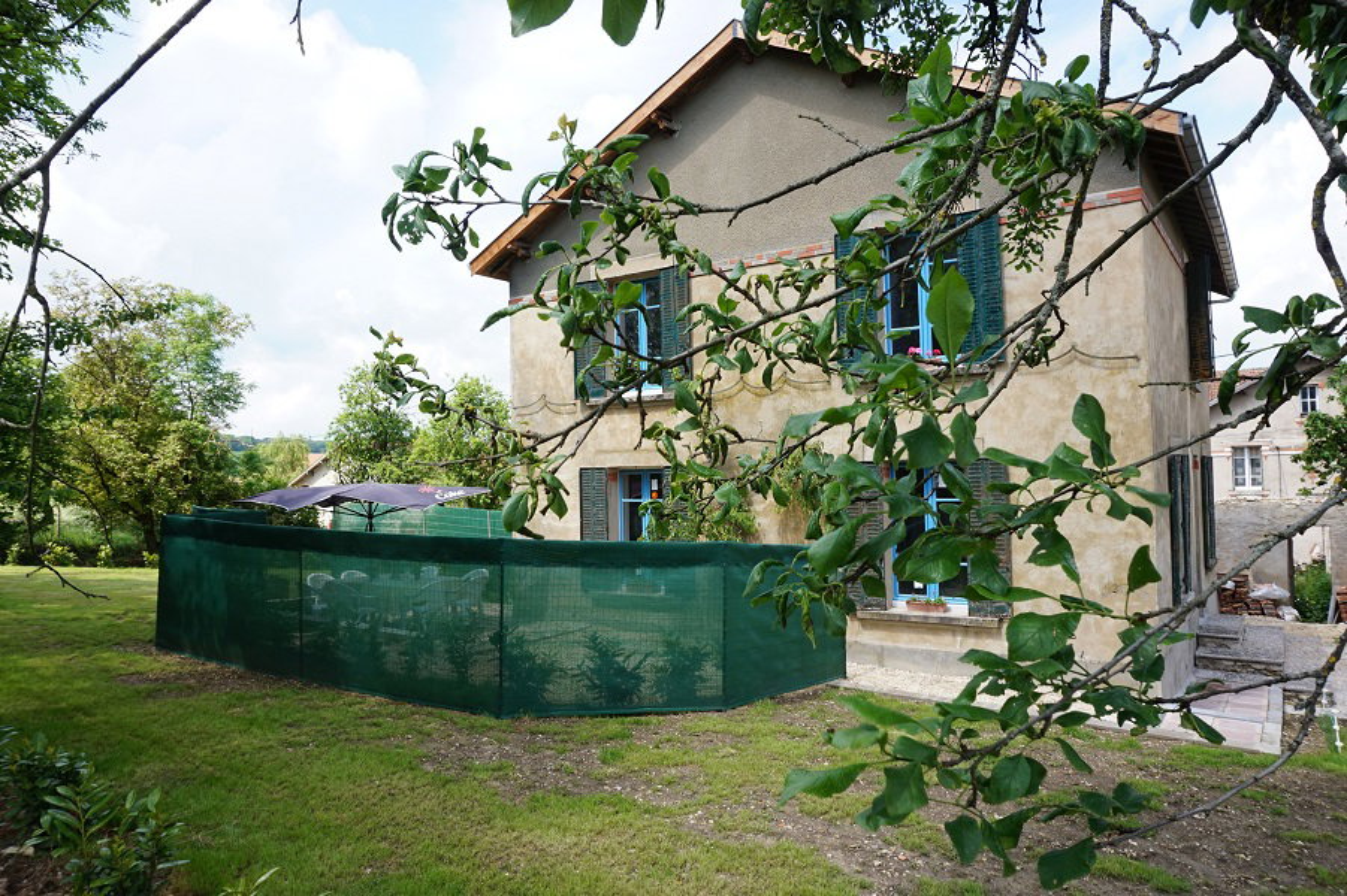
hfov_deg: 73.8
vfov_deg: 53.1
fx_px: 898
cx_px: 674
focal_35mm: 24
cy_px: 448
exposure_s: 1/80
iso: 100
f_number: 10
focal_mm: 16
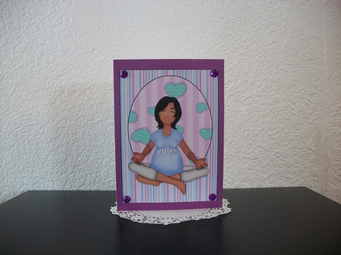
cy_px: 128
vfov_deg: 44.1
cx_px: 170
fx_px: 315
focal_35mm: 32
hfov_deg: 56.8
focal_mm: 5.7
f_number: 2.9
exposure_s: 1/8
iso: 160
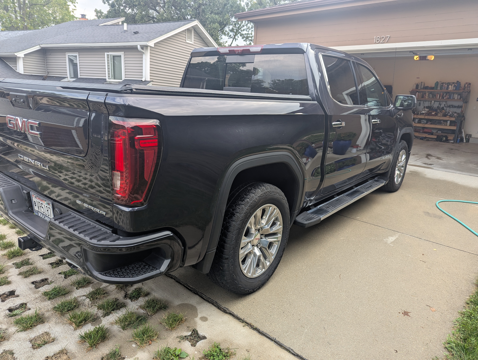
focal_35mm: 24
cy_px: 180
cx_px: 239
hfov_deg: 71.5
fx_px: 332
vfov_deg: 56.9
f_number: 1.85
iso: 47
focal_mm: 6.81
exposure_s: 1/172
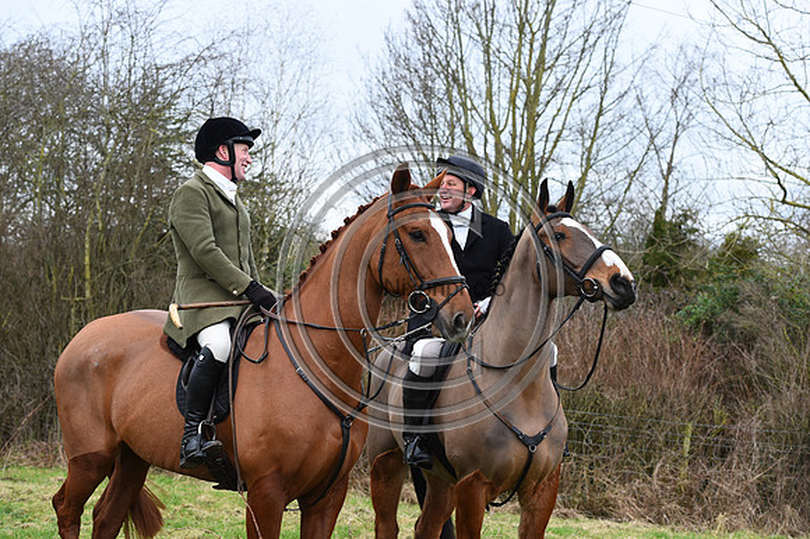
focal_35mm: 70
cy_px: 270
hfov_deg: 28.9
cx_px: 405
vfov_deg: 19.4
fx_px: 1574
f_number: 5.6
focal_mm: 70
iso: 900
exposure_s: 1/500
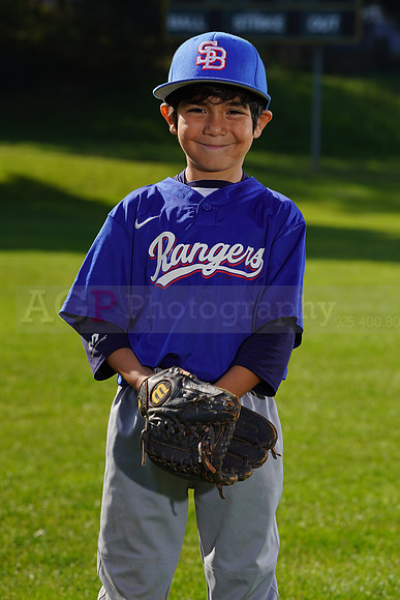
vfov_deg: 11.5
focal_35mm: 179
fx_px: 2981
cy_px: 300
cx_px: 200
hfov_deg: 7.7
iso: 100
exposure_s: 1/250
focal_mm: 179
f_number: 10
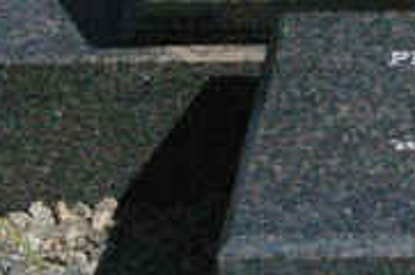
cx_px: 653
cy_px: -133
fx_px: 3556
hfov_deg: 6.6
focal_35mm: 309
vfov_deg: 4.4
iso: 3200
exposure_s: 1/3000
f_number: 13
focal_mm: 40
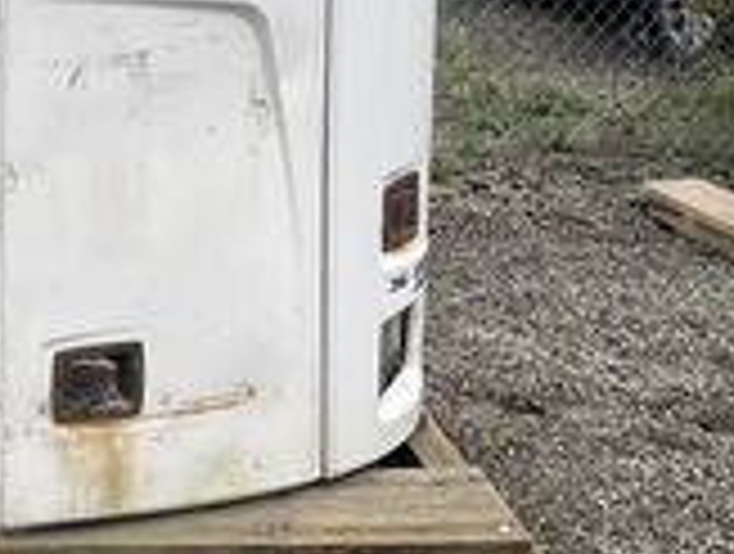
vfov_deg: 19.6
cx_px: -59
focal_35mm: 71
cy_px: -99
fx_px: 1509
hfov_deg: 25.5
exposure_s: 1/1626
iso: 25
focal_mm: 3
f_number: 1.8
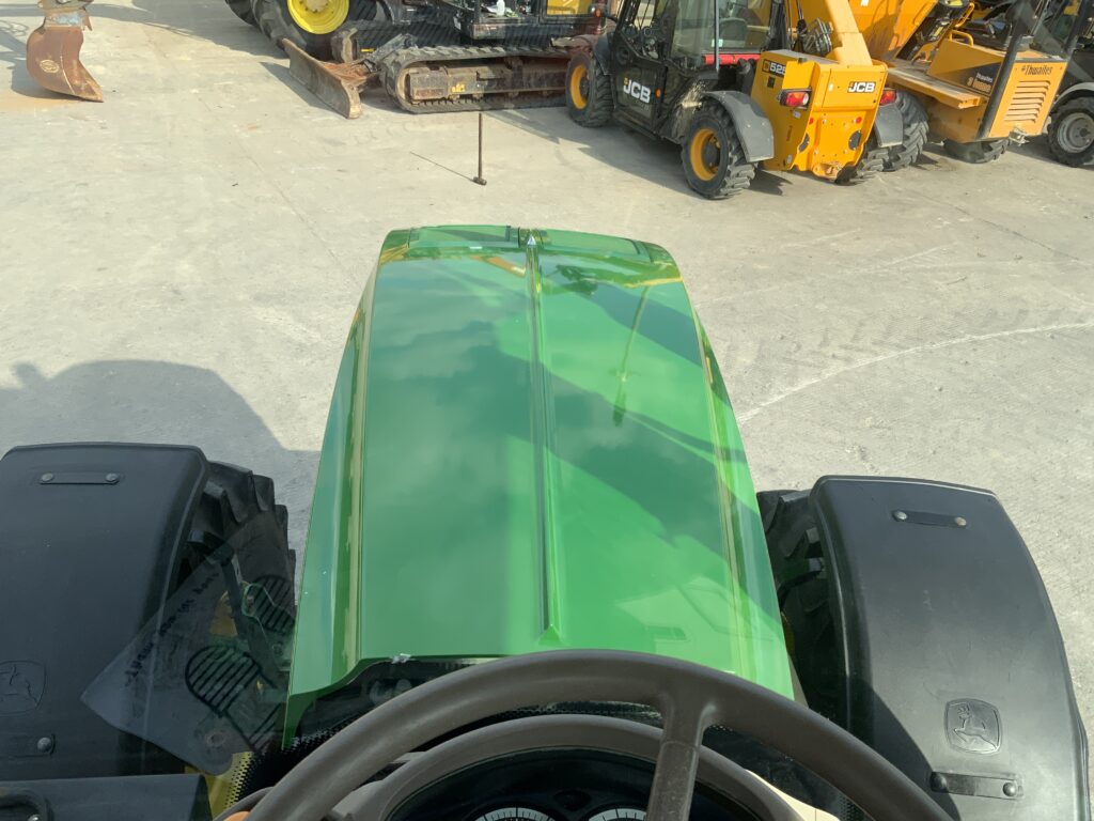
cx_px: 547
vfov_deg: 48.2
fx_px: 917
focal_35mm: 29
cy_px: 410
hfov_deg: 61.7
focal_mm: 3
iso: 16
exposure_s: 1/700
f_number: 1.8
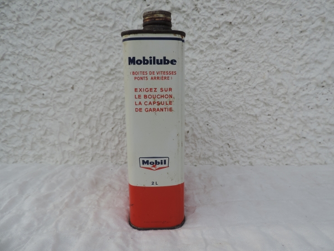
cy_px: 126
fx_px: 232
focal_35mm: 24
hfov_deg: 71.6
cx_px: 167
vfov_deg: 56.8
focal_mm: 4.3
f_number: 3
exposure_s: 1/800
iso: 80
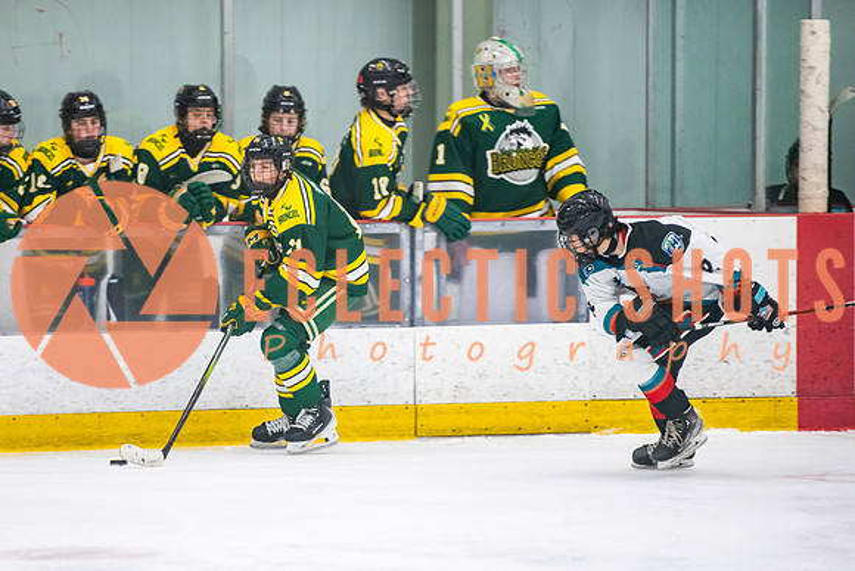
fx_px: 6254
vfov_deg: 5.2
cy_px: 285
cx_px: 311
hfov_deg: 7.8
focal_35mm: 263
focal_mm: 200
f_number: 3.2
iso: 2500
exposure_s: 1/640
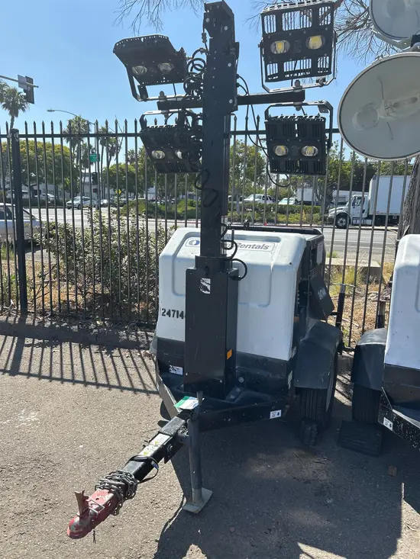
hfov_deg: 53.1
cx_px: 210
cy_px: 280
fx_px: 420
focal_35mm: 26
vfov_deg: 67.3
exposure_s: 1/2762
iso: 50
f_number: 1.5
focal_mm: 5.7
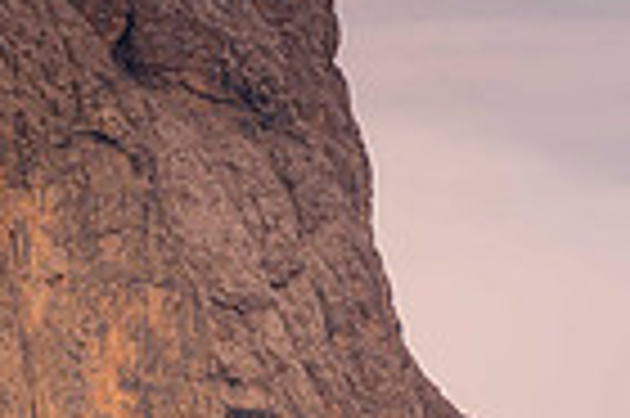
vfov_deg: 1.1
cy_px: 591
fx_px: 21797
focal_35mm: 1247
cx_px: -549
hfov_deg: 1.7
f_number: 5.6
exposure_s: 1/80
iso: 100
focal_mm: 200
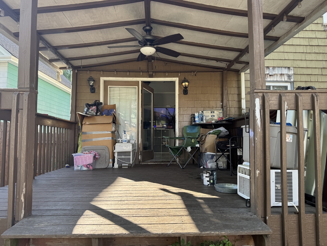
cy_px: 123
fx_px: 227
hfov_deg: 71.6
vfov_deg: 56.8
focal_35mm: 24
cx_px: 164
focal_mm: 6.76
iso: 80
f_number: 1.78
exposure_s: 1/343
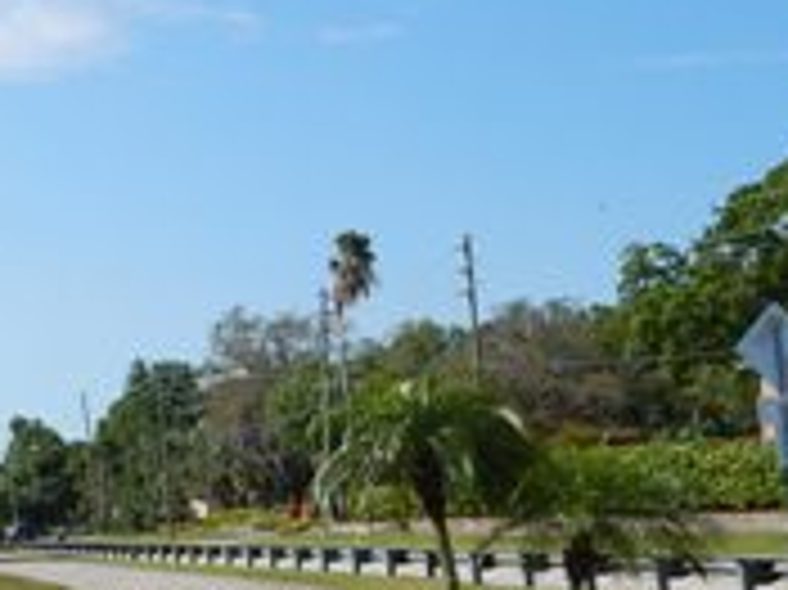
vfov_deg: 21.7
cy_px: 536
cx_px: 59
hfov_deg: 28.1
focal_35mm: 66
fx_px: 1501
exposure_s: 1/1000
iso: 125
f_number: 4.1
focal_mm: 4.3
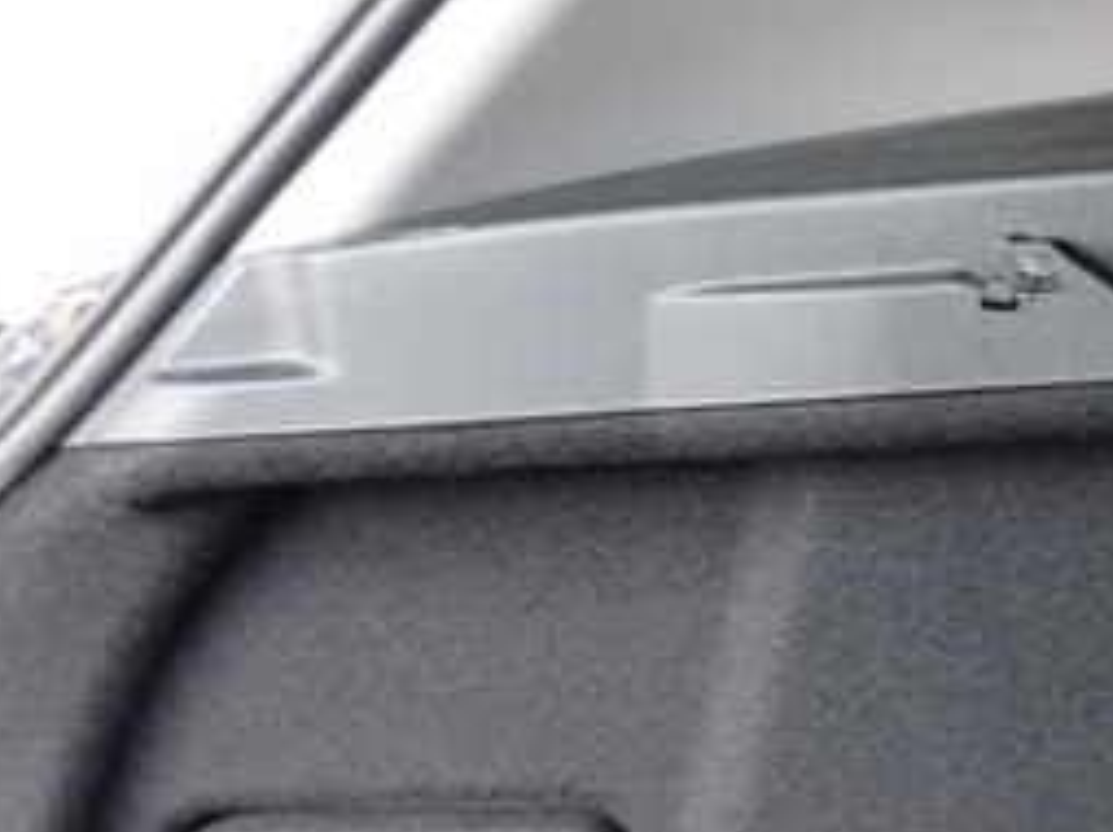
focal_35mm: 71
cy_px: 171
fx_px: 2281
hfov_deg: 25.9
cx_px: 1139
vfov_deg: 20.5
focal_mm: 5.4
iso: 200
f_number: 2.3
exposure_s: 1/50
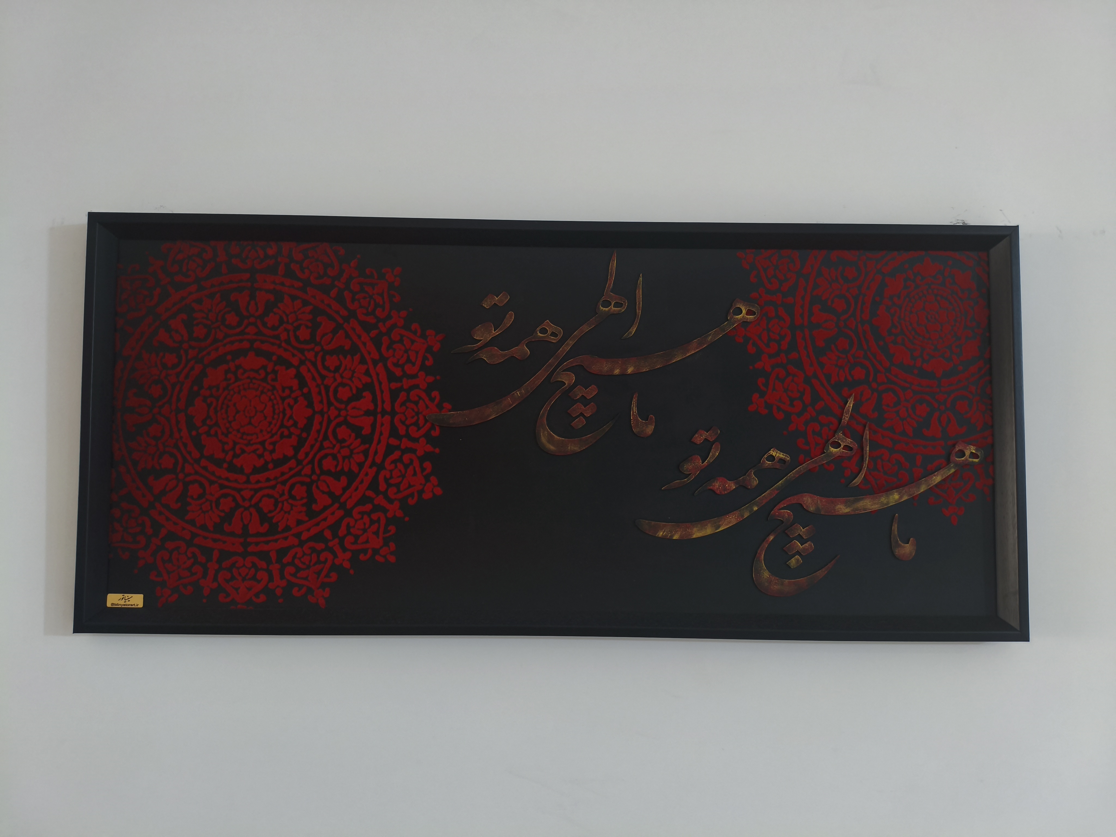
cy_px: 418
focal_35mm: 26
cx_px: 558
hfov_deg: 67.3
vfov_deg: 53.1
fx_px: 838
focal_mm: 4.94
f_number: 1.5
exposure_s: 1/50
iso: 500
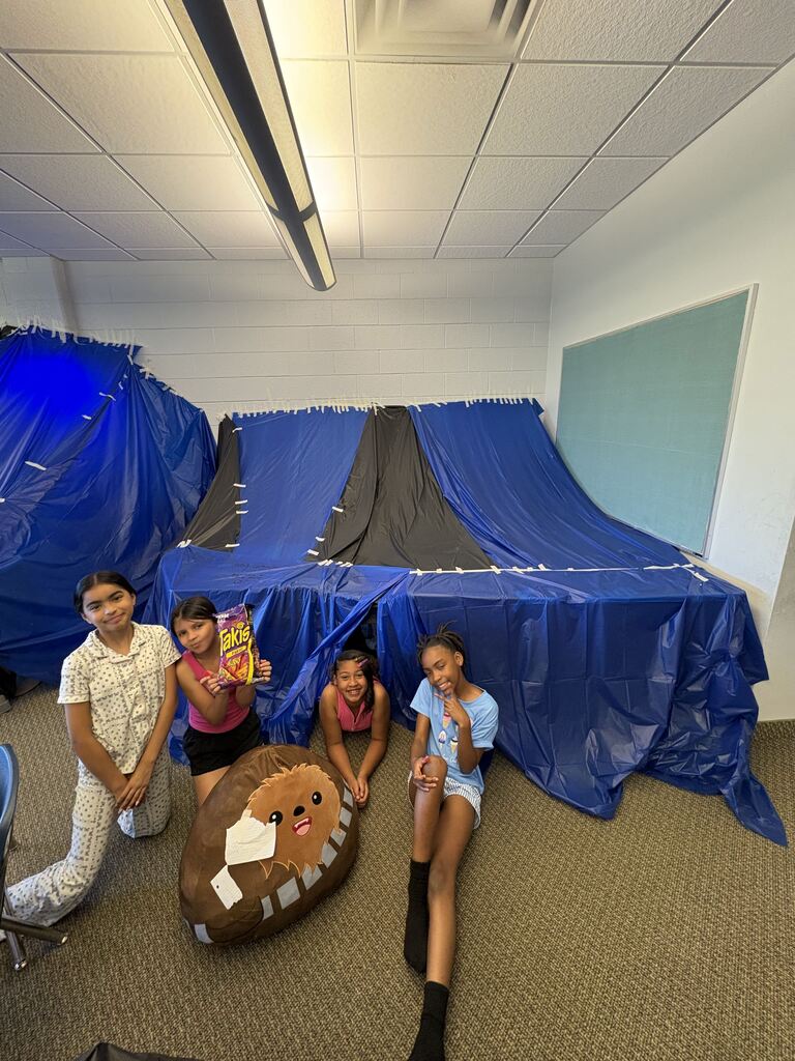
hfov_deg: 85.7
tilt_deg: -15.3
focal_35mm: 14
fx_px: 429
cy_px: 530
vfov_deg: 102.1
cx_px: 398
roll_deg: +1.2
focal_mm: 2.22
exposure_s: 1/60
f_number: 2.2
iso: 400
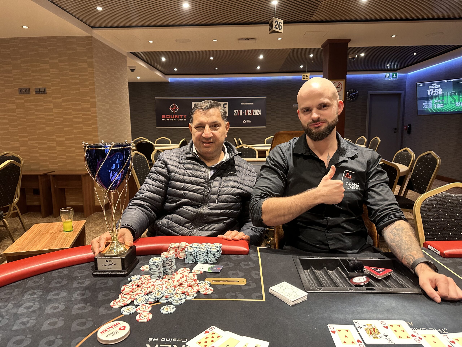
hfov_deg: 71.6
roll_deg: +0.2
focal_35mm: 24
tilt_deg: -7.7
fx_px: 320
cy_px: 174
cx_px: 231
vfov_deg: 56.8
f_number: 1.78
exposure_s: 1/50
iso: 320
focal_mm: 6.86
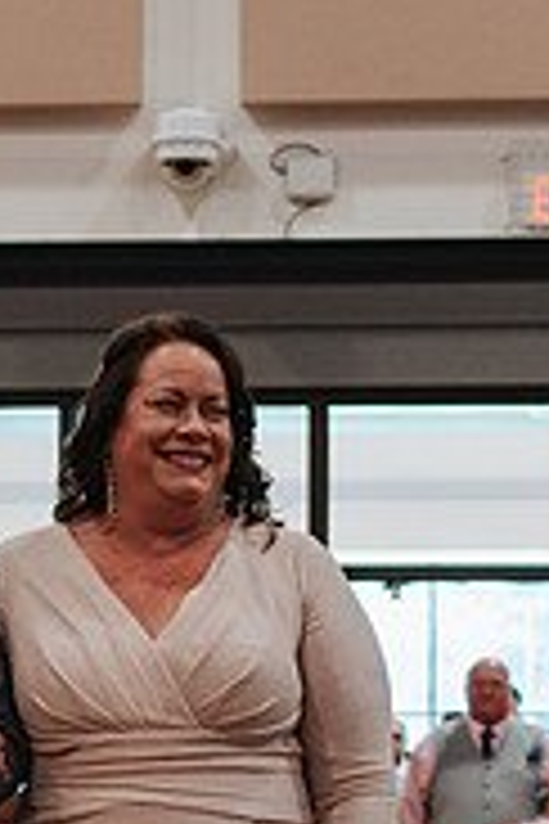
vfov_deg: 13.2
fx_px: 3522
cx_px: 62
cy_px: 781
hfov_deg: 8.9
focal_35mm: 154
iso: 1000
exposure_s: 1/200
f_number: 3.2
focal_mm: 35
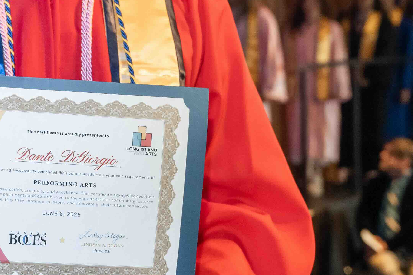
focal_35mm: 142
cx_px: -1
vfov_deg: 9.6
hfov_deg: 14.2
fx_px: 1629
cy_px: -5
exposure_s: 1/250
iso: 1600
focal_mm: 37
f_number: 3.5
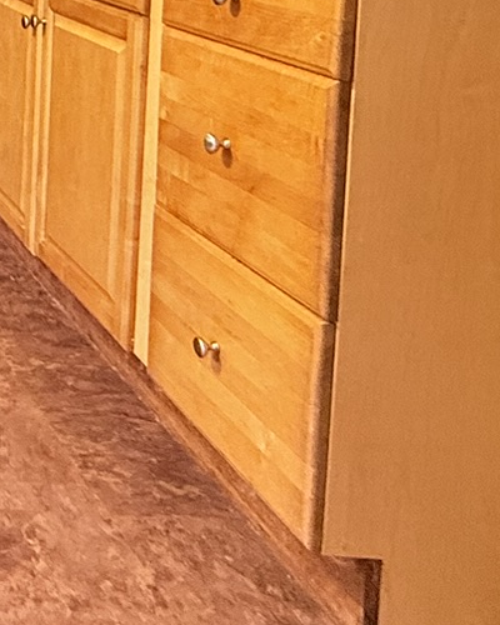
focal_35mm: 56
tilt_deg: -5.0
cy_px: -59
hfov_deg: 19.0
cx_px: -450
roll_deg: +0.6
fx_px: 1036
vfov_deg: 30.2
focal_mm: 2.22
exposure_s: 1/78
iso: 320
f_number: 2.2
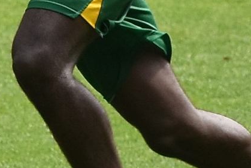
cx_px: -84
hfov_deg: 3.3
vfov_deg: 2.2
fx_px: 4312
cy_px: -32
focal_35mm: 618
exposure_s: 1/1000
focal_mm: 90
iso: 250
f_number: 4
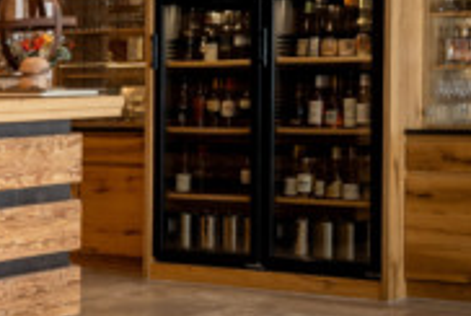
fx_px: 1324
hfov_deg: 14.6
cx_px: -595
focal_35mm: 101
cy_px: 124
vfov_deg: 13.6
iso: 250
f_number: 6.8
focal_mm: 18
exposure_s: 1/3.33
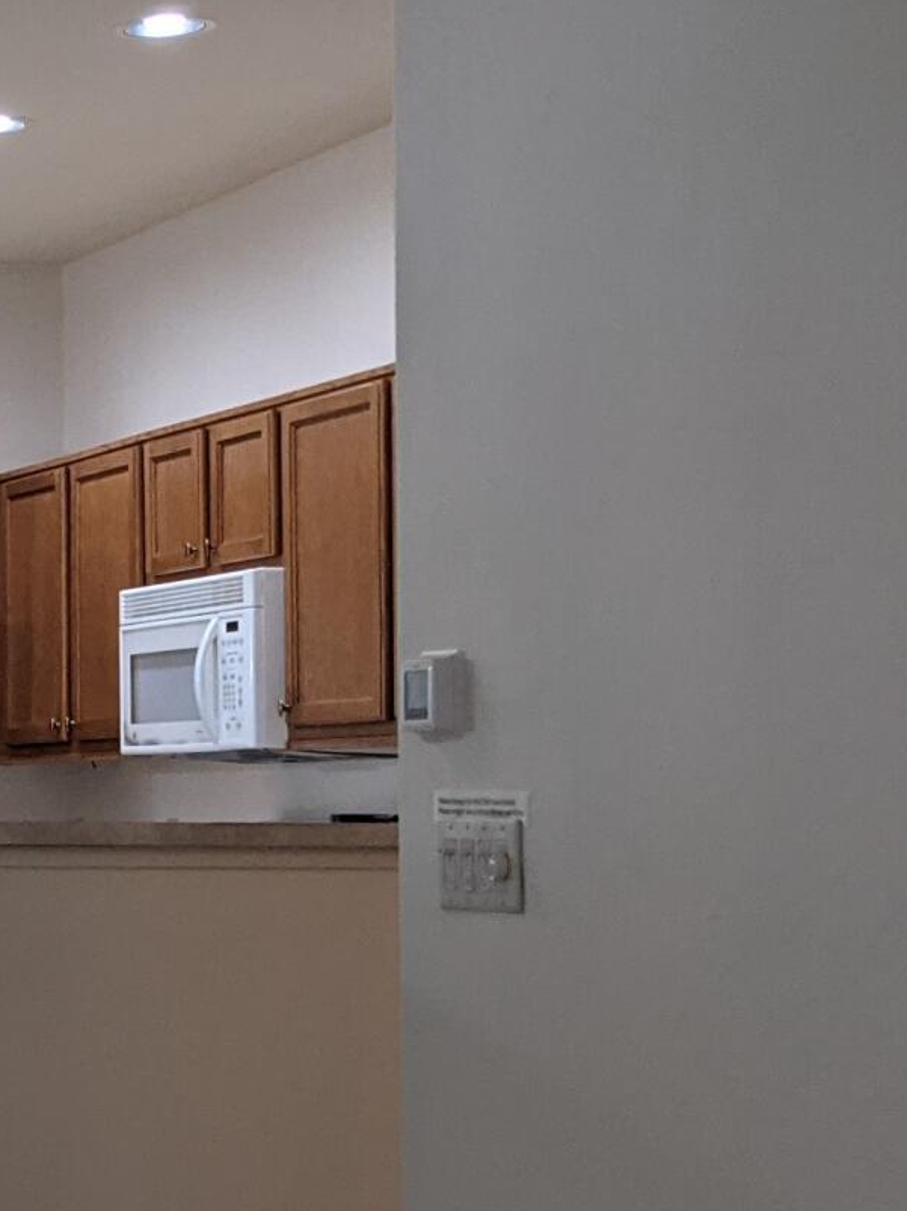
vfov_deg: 19.4
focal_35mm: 101
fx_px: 3530
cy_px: 690
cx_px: -1085
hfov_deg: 12.3
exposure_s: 1/120
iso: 191
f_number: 1.73
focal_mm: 4.38
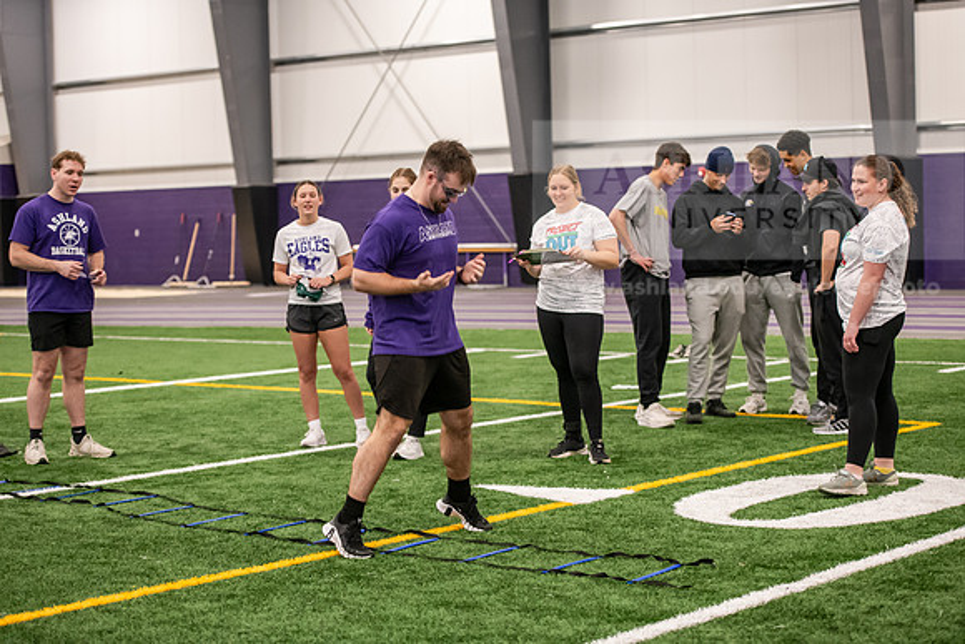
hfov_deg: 28.8
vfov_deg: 19.5
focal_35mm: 70
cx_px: 482
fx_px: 1877
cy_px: 322
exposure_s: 1/200
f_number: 3.2
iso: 2500
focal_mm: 70
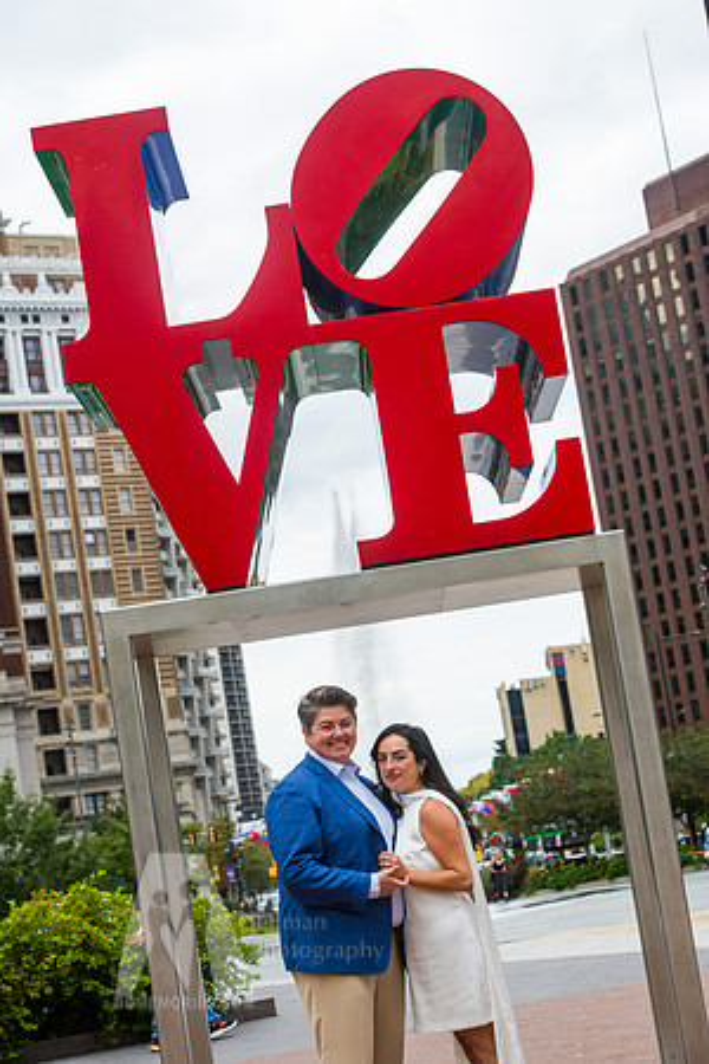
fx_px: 2215
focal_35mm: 75
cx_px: 354
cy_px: 532
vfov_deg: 27.0
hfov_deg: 18.2
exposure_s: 1/500
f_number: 6.3
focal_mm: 75
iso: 800
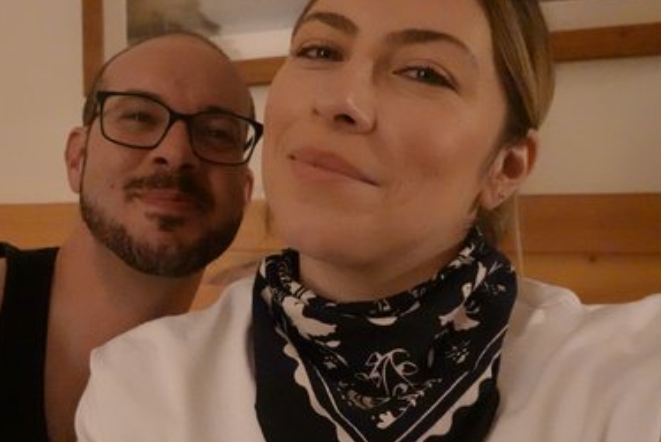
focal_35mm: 41
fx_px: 753
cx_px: 217
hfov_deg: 46.6
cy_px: 271
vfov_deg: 32.6
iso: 6400
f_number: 2.8
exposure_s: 1/30
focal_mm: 9
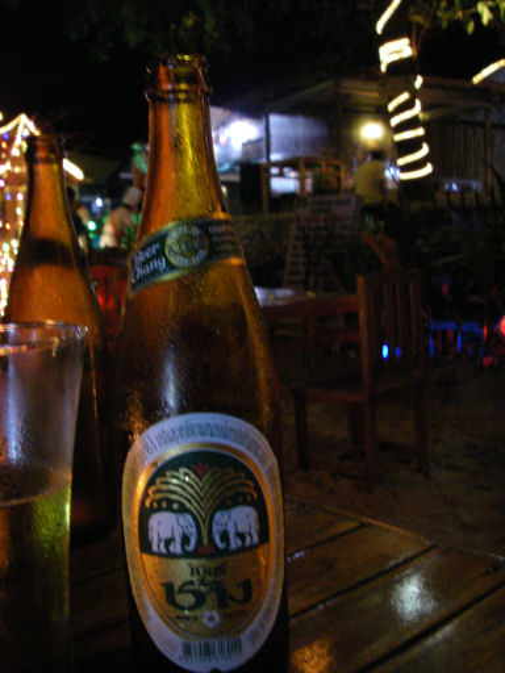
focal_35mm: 38
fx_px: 739
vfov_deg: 49.0
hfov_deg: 37.7
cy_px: 336
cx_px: 252
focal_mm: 6.3
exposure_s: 1/4
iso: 400
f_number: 3.3
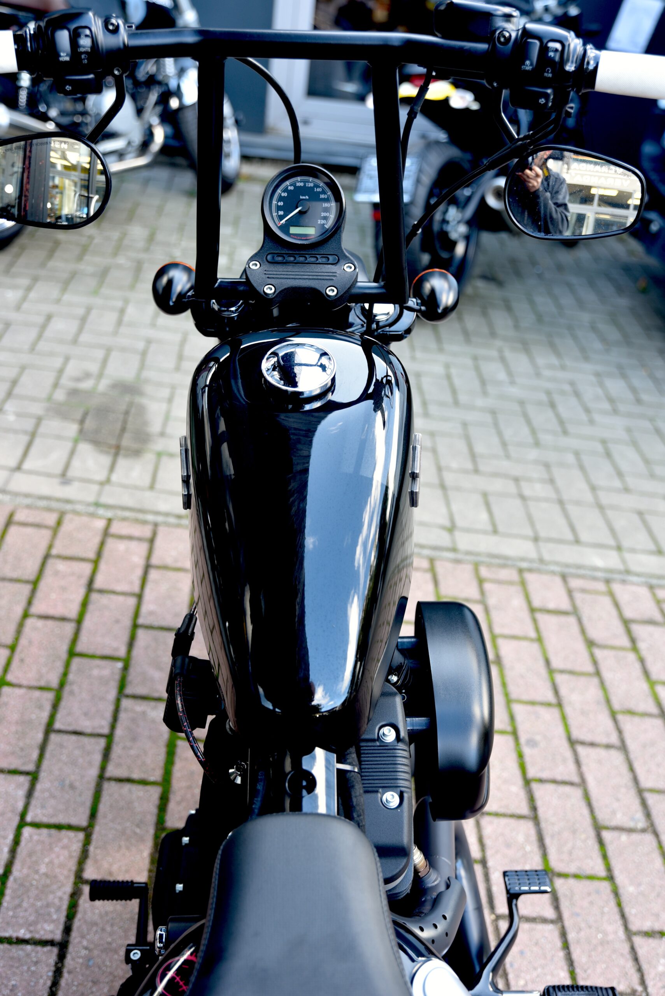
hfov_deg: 31.9
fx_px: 1163
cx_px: 332
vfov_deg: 46.4
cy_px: 498
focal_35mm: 42
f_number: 3.5
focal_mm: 42
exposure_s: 1/60
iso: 200
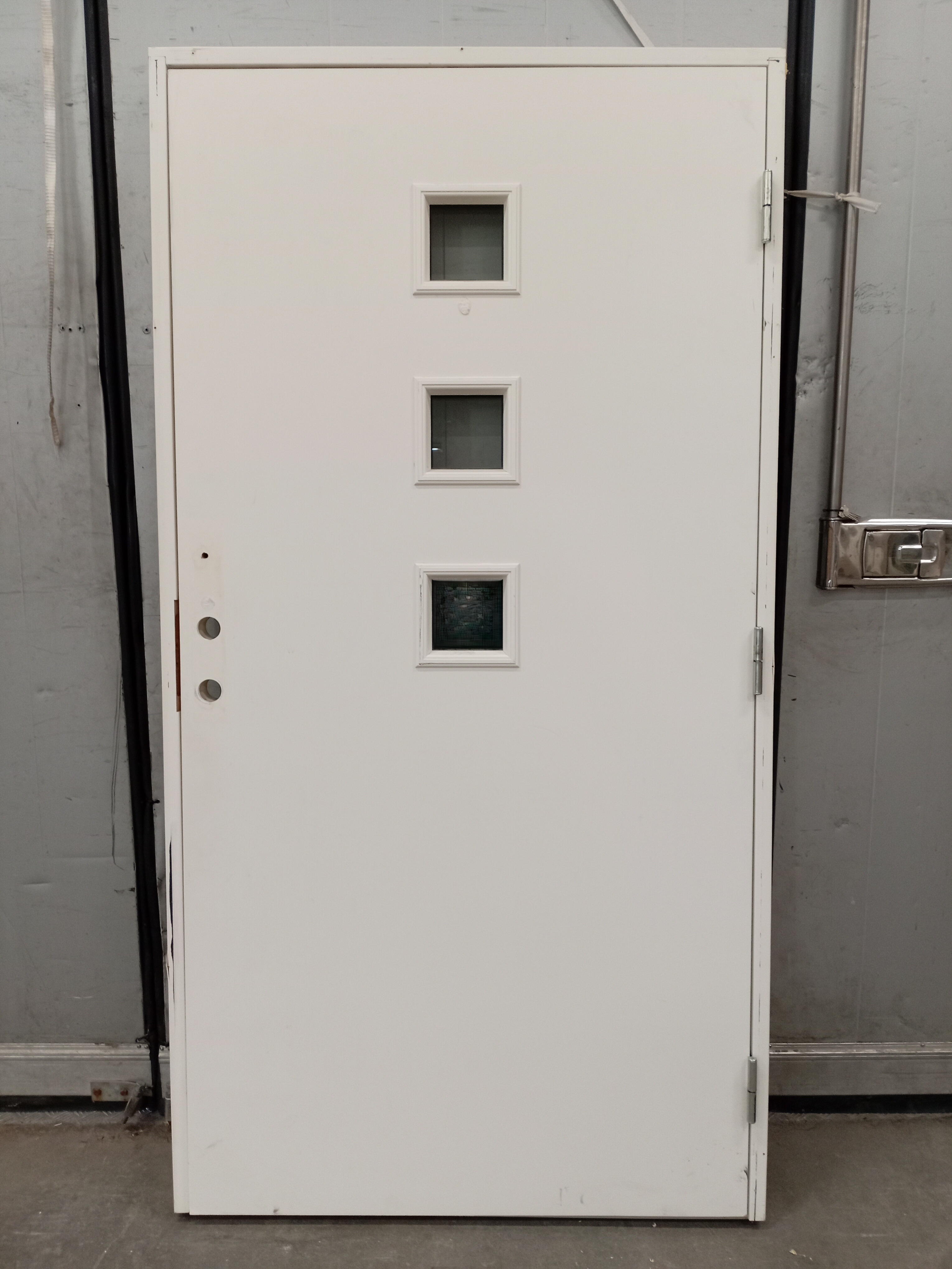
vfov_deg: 65.3
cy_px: 634
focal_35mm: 27
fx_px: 990
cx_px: 476
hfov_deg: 51.4
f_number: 1.8
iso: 691
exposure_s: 1/25
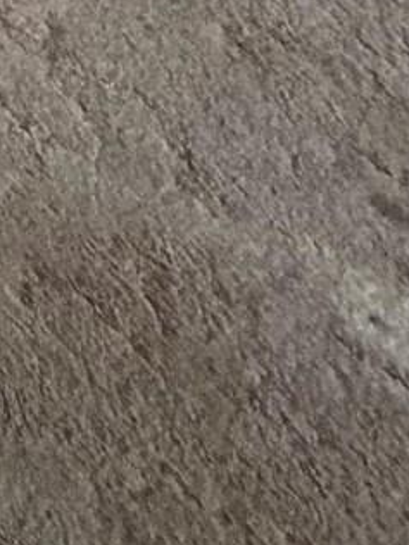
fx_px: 1607
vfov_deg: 10.8
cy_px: -1173
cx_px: -1065
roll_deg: -1.8
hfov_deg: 9.0
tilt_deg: -4.3
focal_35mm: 102
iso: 1250
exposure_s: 1/40
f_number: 2.2
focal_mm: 2.22
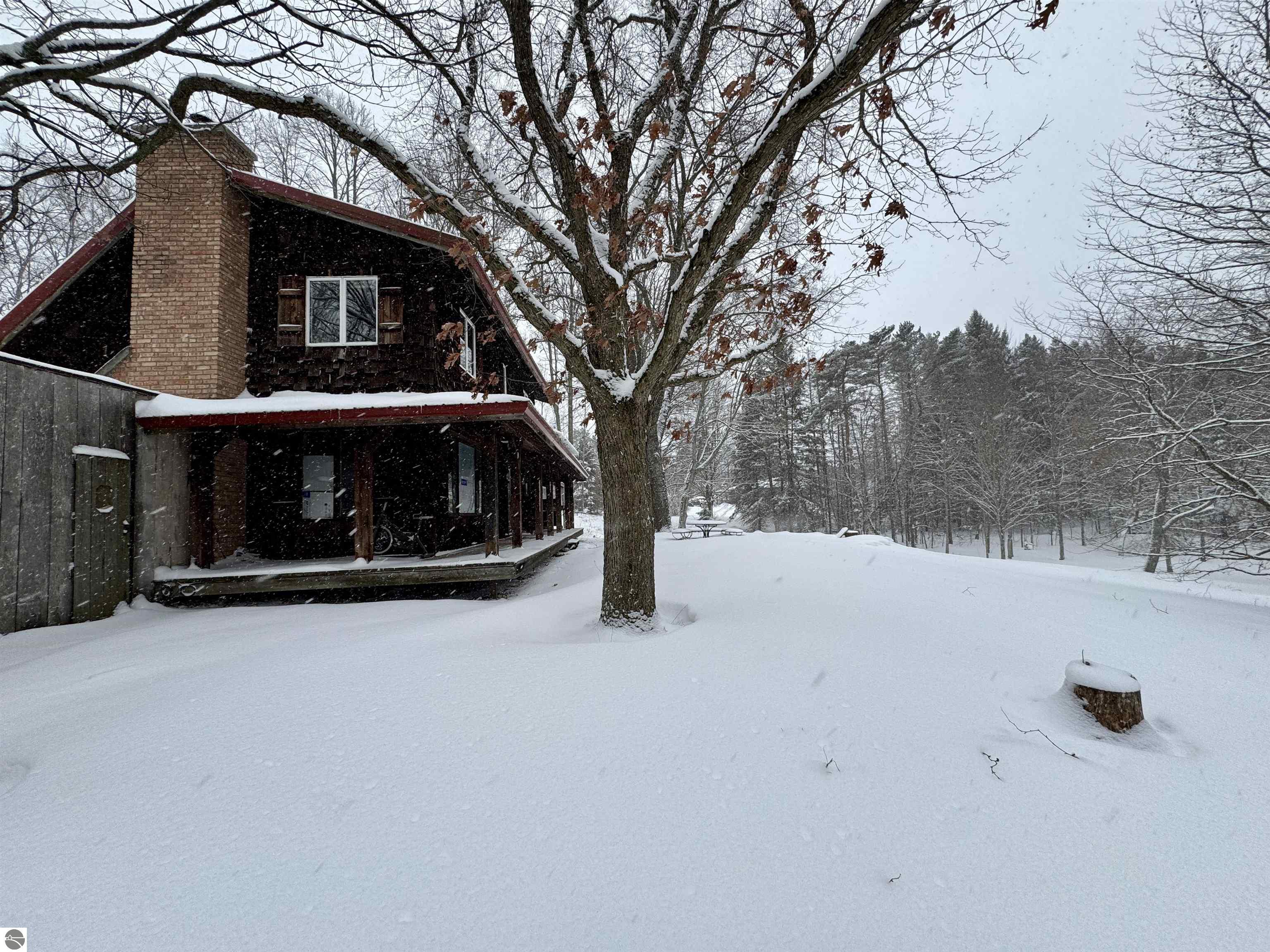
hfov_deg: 102.1
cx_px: 635
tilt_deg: +3.3
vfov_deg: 85.7
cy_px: 476
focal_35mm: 14
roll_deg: +2.7
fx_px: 514
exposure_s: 1/331
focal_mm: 2.22
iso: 40
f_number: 2.2
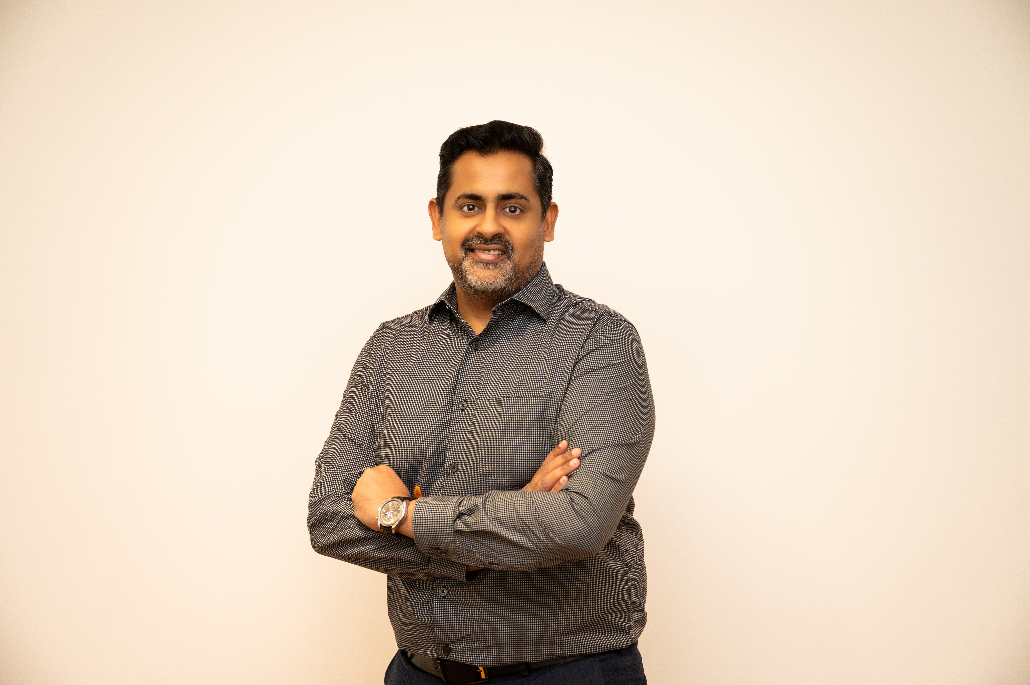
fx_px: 1315
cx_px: 515
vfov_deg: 29.2
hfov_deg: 42.8
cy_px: 342
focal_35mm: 46
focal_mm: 46
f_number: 3.2
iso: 500
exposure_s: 1/80
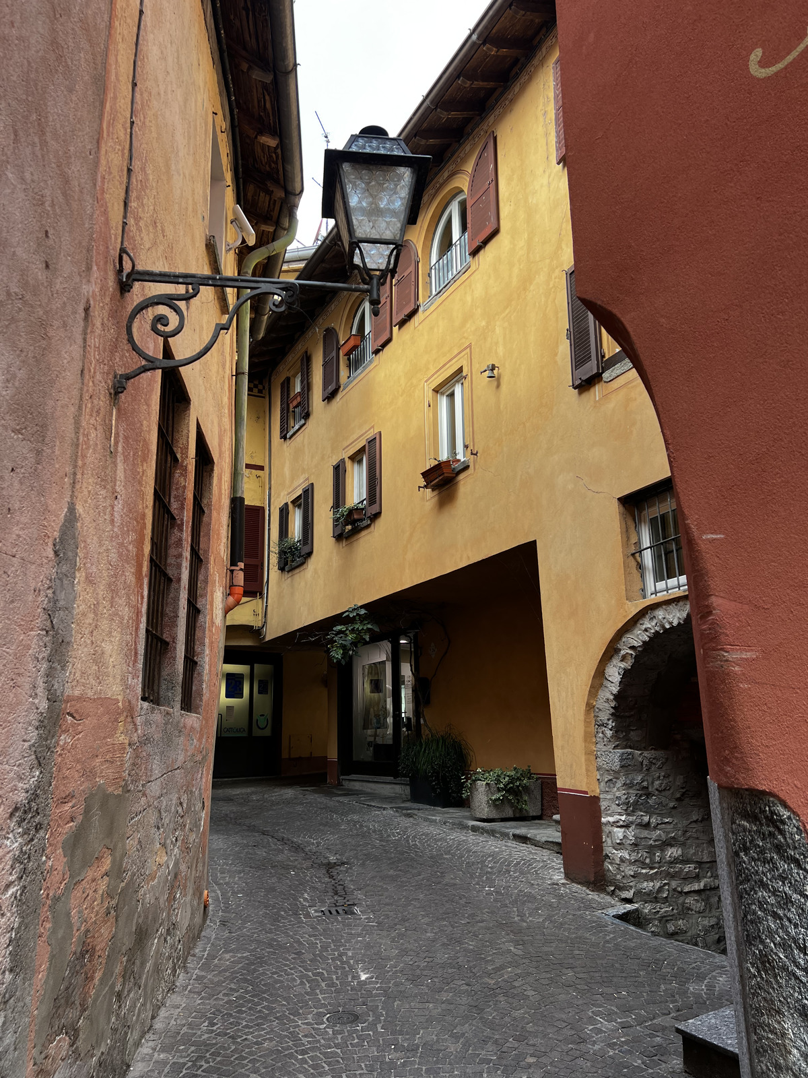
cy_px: 539
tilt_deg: +13.9
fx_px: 809
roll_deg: +1.0
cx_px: 404
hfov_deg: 53.1
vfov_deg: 67.3
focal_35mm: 26
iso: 40
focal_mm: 5.7
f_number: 1.5
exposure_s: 1/189
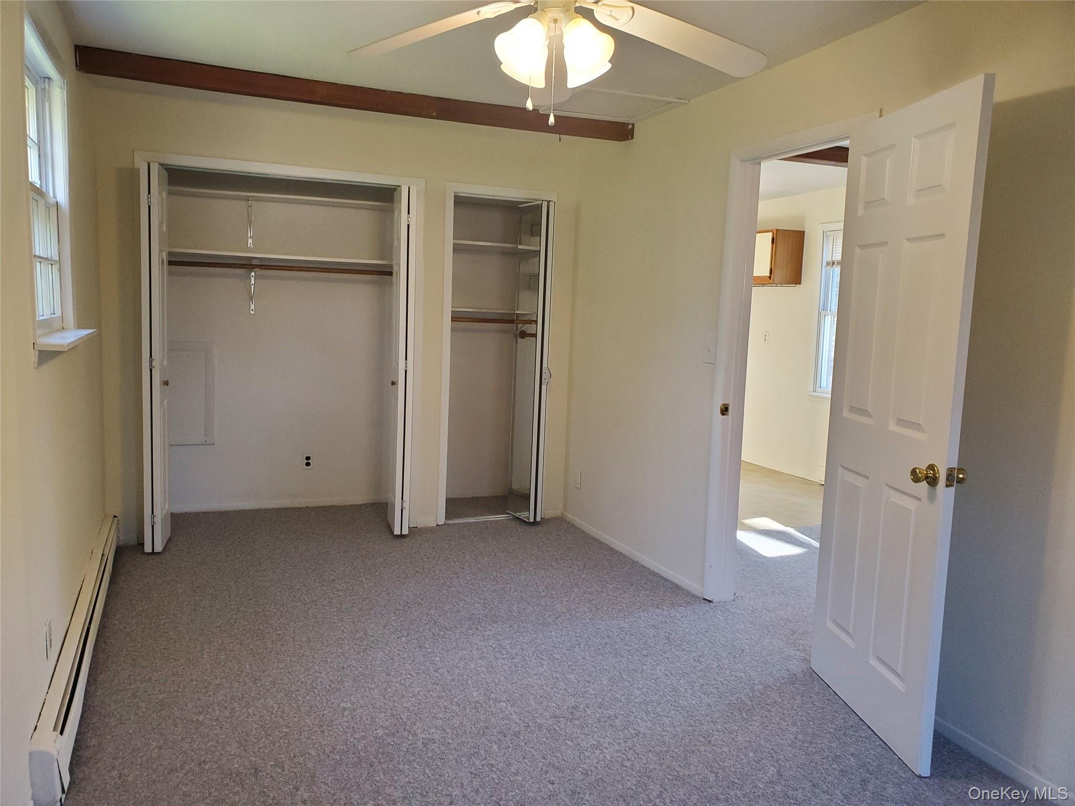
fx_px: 807
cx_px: 538
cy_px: 403
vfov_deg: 53.1
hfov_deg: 67.3
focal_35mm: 26
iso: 250
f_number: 2.4
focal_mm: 4.3
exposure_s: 1/60
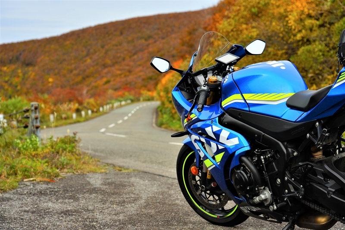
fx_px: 604
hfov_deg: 31.9
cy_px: 115
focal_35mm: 63
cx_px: 172
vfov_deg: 21.6
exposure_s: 1/100
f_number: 5
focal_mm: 63
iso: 100
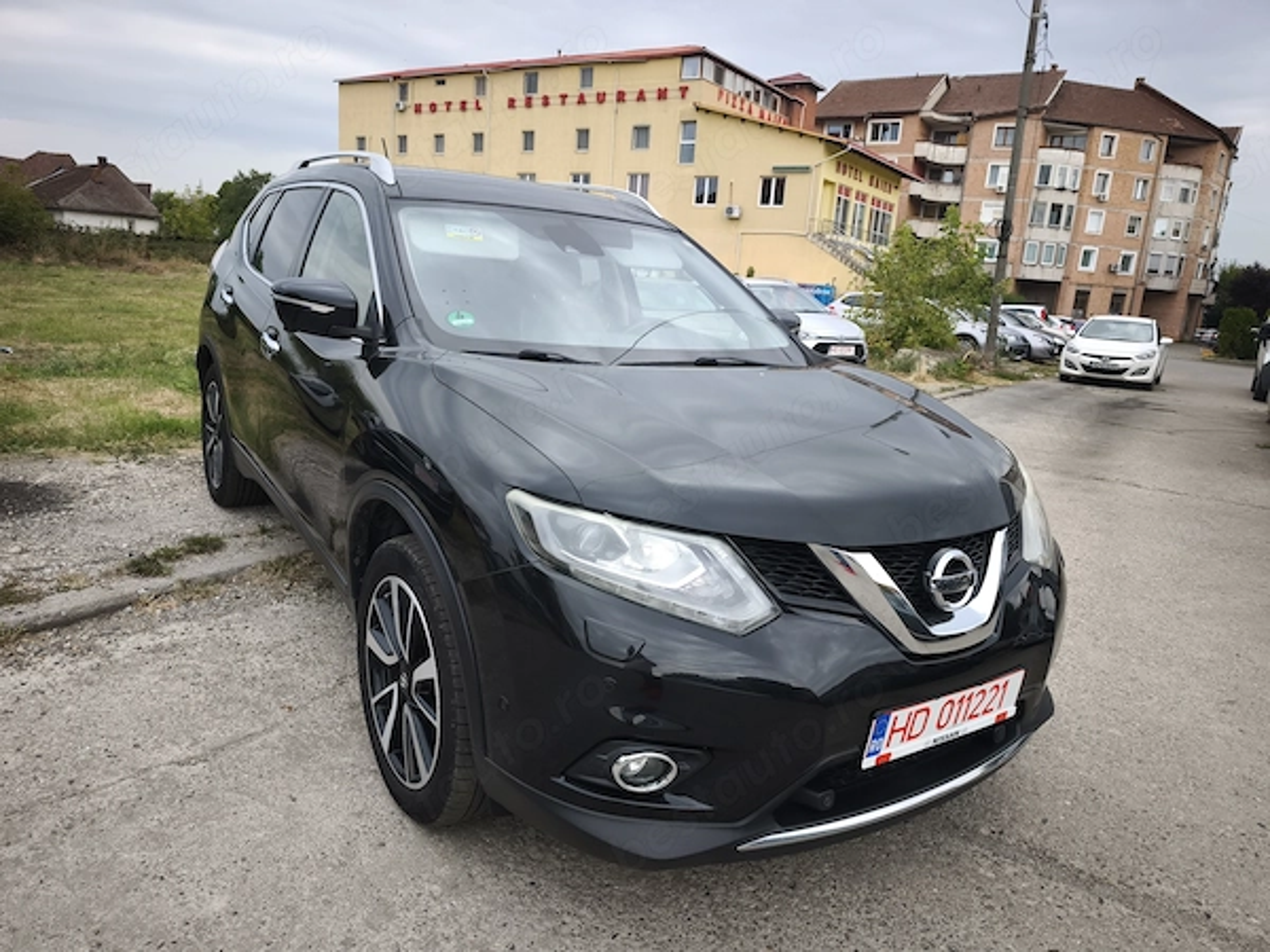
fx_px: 844
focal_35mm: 23
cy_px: 476
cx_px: 635
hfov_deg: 73.9
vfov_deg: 58.9
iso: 50
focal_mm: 6.57
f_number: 1.6
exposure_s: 1/133
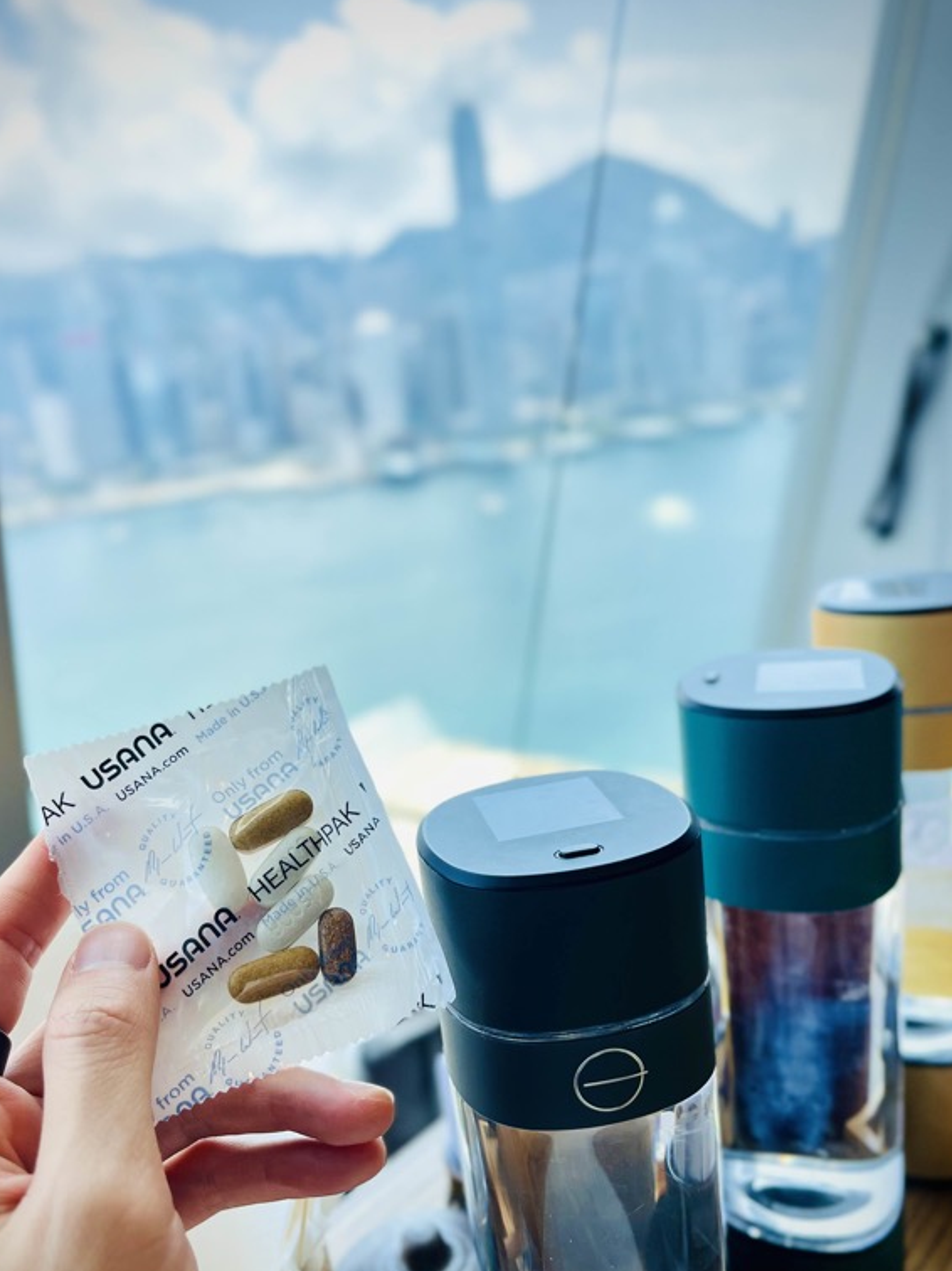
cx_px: 433
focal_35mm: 31
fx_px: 1137
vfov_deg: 58.2
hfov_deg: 45.4
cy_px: 721
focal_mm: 5.1
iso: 50
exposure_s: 1/649
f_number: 1.6
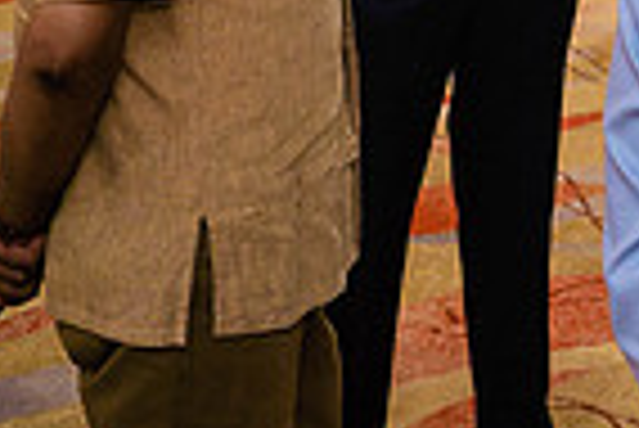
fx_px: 2967
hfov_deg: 11.6
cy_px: -248
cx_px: 1068
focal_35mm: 167
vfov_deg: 8.0
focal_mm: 19
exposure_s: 1/80
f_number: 2.8
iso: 1000
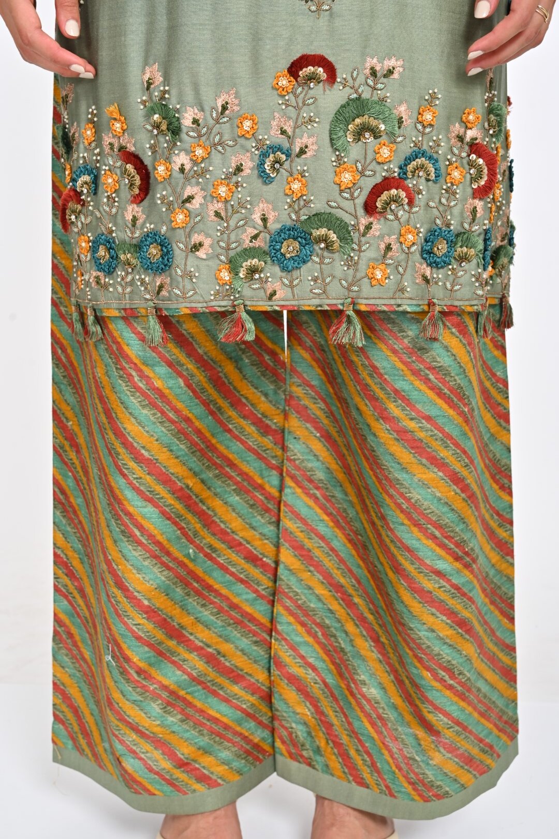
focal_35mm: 42
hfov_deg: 31.9
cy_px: 420
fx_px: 979
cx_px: 280
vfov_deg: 46.4
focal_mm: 42
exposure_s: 1/160
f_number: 8
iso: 320
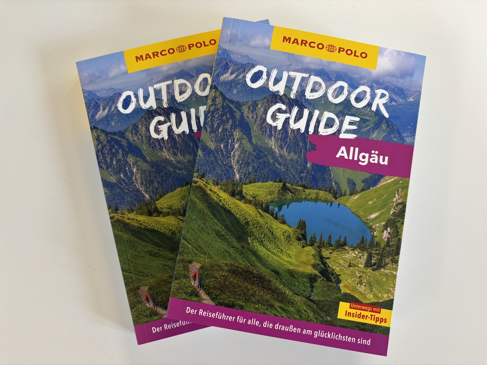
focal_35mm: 26
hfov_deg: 67.3
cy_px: 182
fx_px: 366
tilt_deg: -84.3
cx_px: 244
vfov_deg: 53.1
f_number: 1.6
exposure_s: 1/50
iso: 100
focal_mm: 5.96
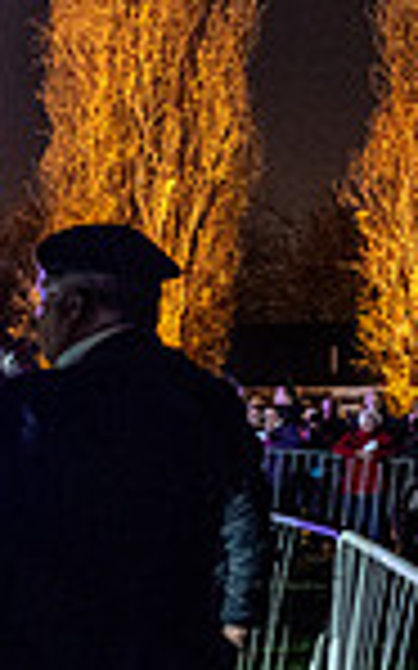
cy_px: 438
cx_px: -688
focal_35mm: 95
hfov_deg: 10.9
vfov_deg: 21.8
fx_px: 1733
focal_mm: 24
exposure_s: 1
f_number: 5
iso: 6400
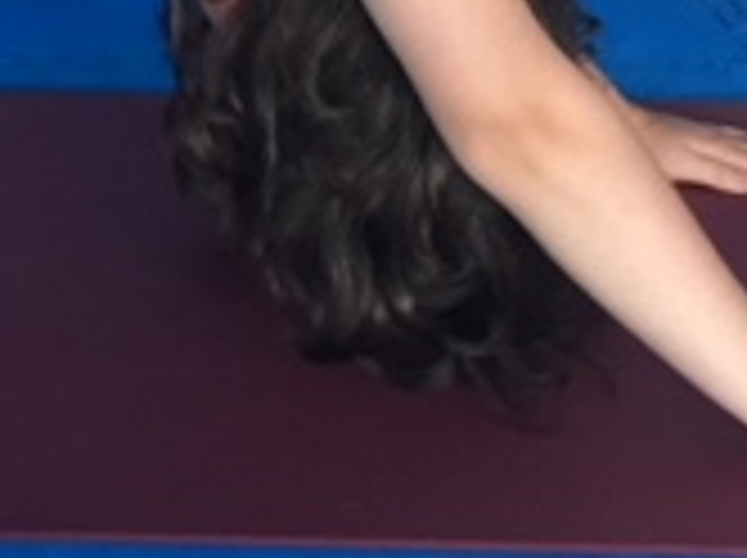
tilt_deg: -14.4
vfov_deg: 12.8
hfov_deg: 17.0
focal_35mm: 112
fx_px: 2413
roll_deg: -0.8
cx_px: -72
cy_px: -171
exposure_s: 1/33
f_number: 2.2
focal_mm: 4.15
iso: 80
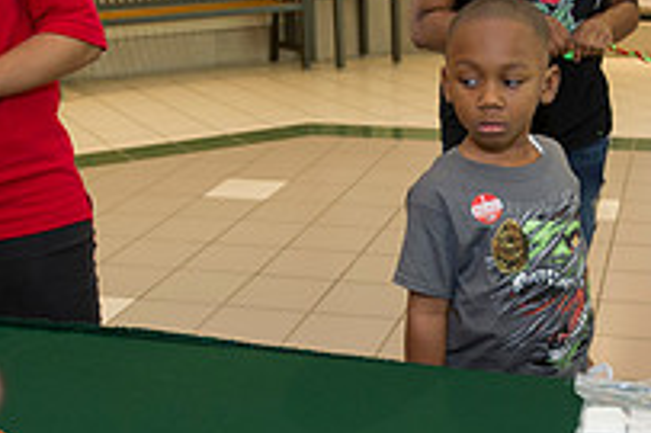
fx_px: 1138
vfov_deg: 21.5
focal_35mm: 63
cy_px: 289
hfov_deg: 31.6
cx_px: 439
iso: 1250
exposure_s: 1/160
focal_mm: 22
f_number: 2.8
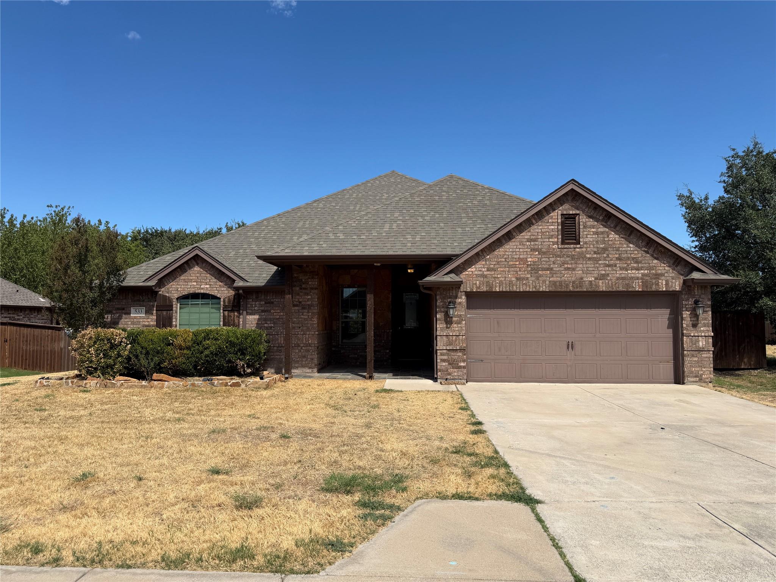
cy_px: 291
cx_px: 388
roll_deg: +0.4
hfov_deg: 71.6
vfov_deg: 56.8
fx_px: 538
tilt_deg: +3.2
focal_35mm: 24
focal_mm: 6.76
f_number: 1.78
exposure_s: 1/5319
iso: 80
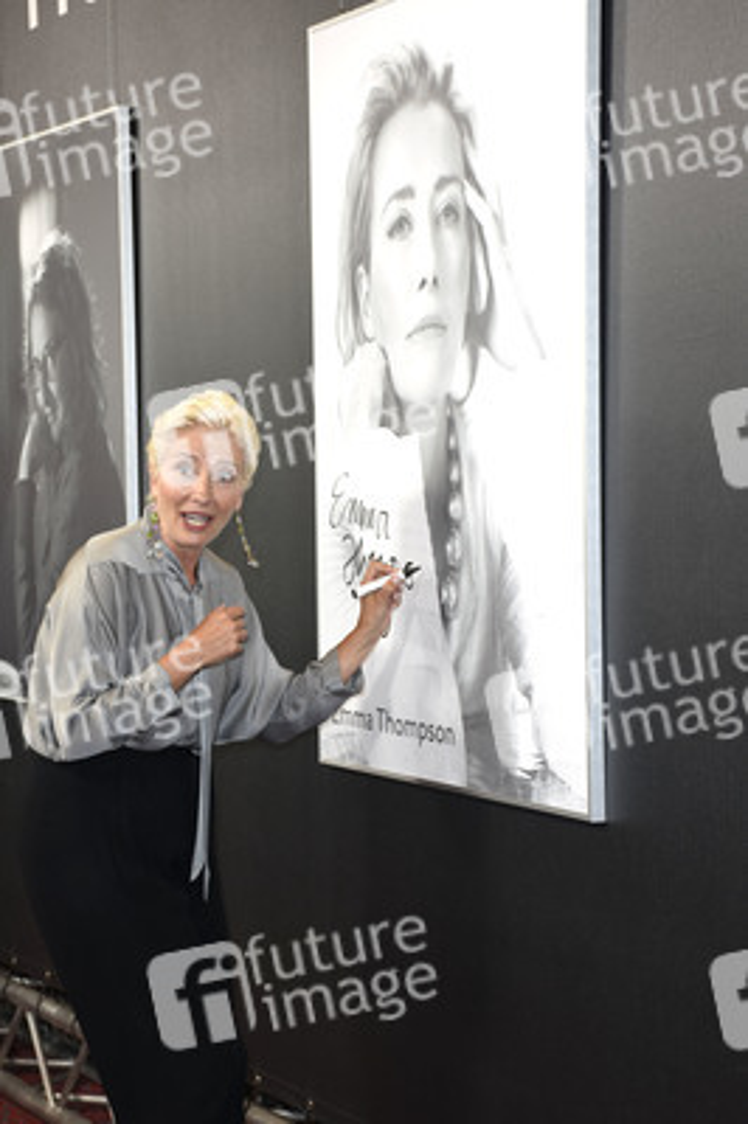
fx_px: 2435
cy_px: 562
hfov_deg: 17.5
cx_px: 374
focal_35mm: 78
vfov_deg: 26.0
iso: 400
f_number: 6.3
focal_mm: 52
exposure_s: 1/60
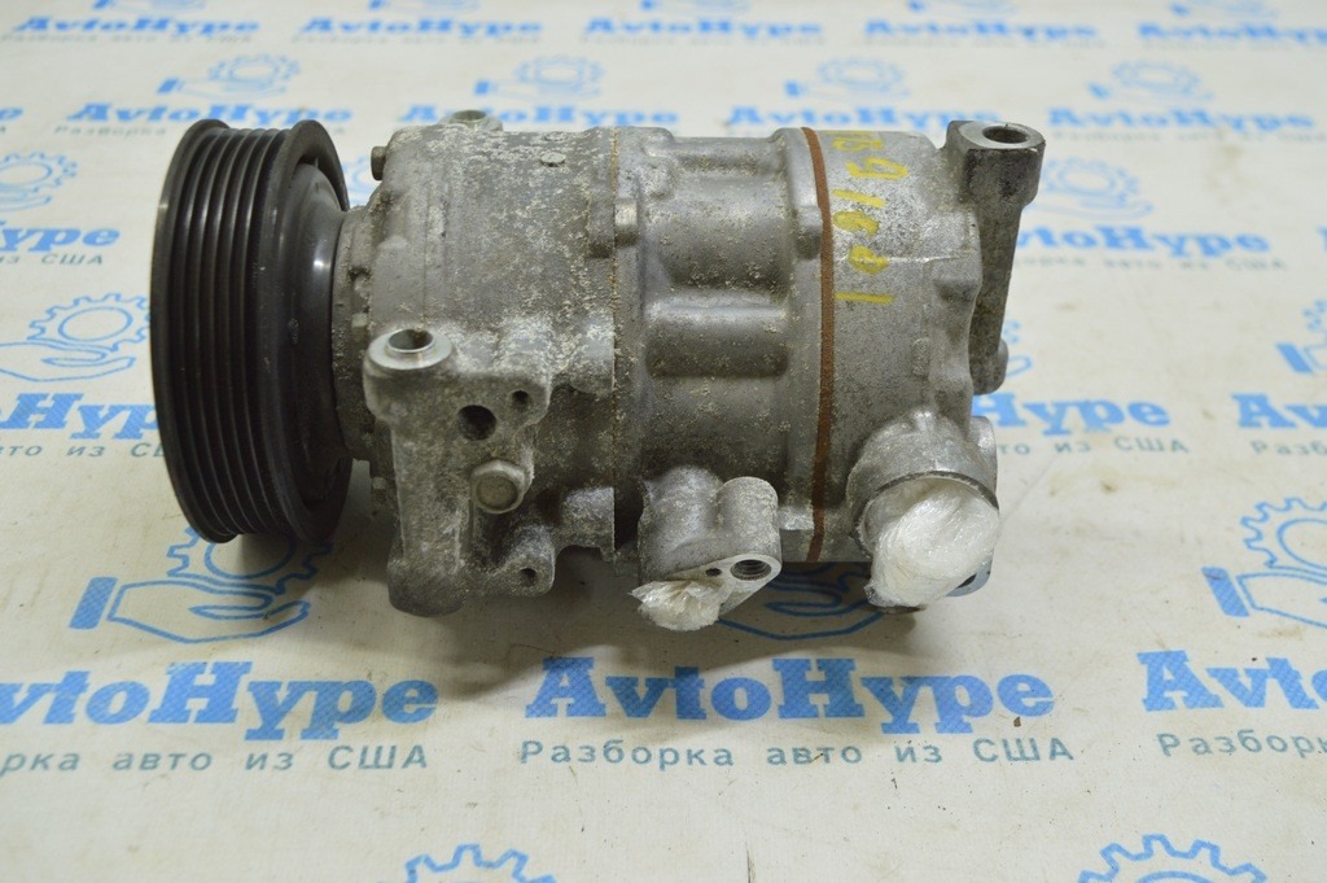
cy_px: 442
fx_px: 1436
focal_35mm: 39
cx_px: 664
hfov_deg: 49.6
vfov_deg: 34.2
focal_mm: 26
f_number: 5.6
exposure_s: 1/20
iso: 400
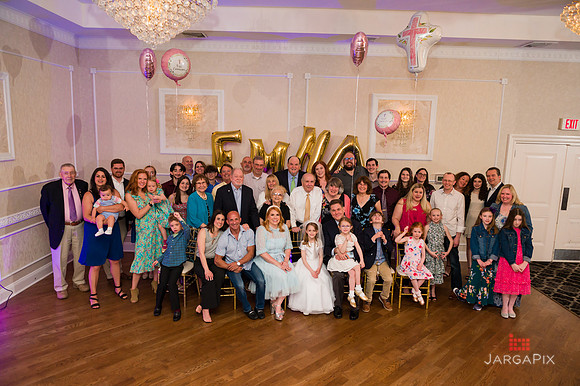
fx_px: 386
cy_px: 193
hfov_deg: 73.8
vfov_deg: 53.1
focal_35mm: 24
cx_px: 290
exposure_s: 1/200
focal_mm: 24
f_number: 5
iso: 1250
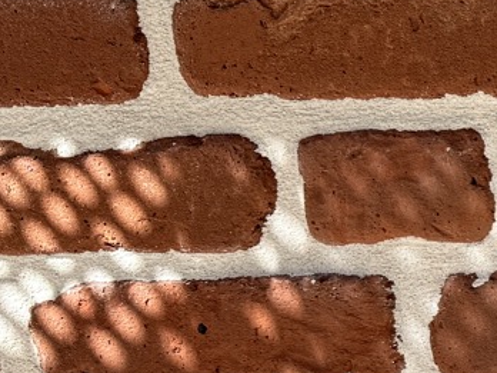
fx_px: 1981
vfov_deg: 10.7
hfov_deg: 11.7
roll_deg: +1.0
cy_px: 296
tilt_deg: -9.1
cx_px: 1197
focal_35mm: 138
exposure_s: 1/1060
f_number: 1.78
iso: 80
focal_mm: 6.76
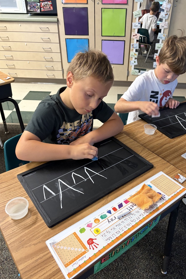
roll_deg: -2.2
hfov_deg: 46.3
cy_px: 142
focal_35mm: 28
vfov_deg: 65.5
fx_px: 217
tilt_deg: -36.3
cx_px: 105
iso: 500
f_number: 1.6
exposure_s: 1/60
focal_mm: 5.96
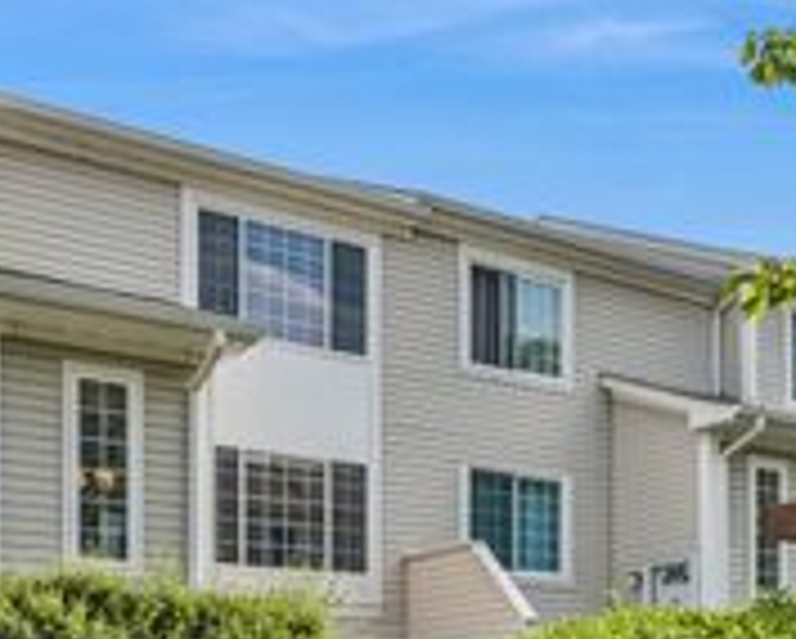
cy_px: 680
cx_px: 333
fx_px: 1061
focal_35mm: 45
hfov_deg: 41.0
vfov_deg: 30.4
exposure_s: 1/320
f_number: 11
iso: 200
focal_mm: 17
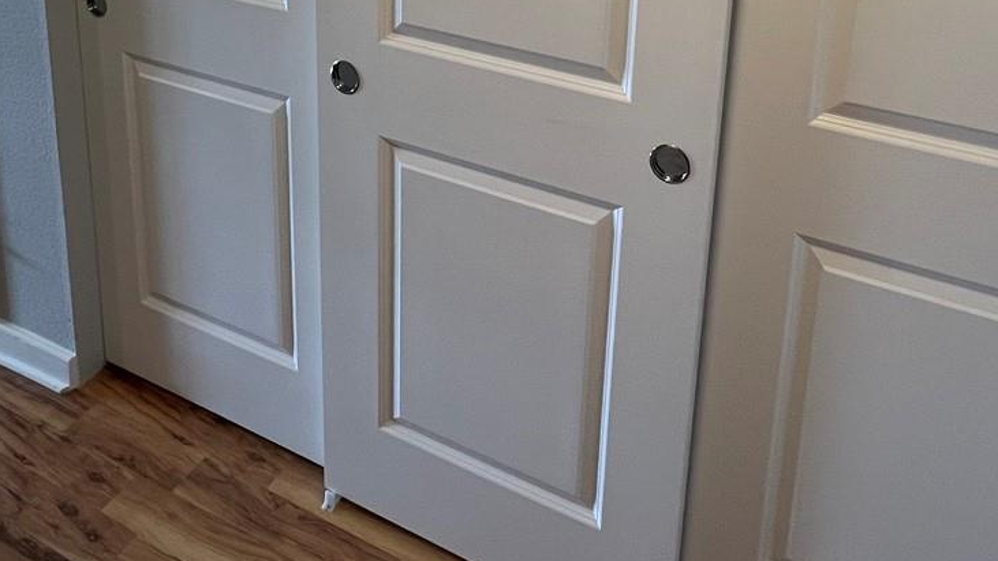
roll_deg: -1.7
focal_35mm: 31
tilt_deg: -12.5
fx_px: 820
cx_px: 519
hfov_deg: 62.6
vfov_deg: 31.6
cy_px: -112
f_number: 1.8
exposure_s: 1/60
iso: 125
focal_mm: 1.57
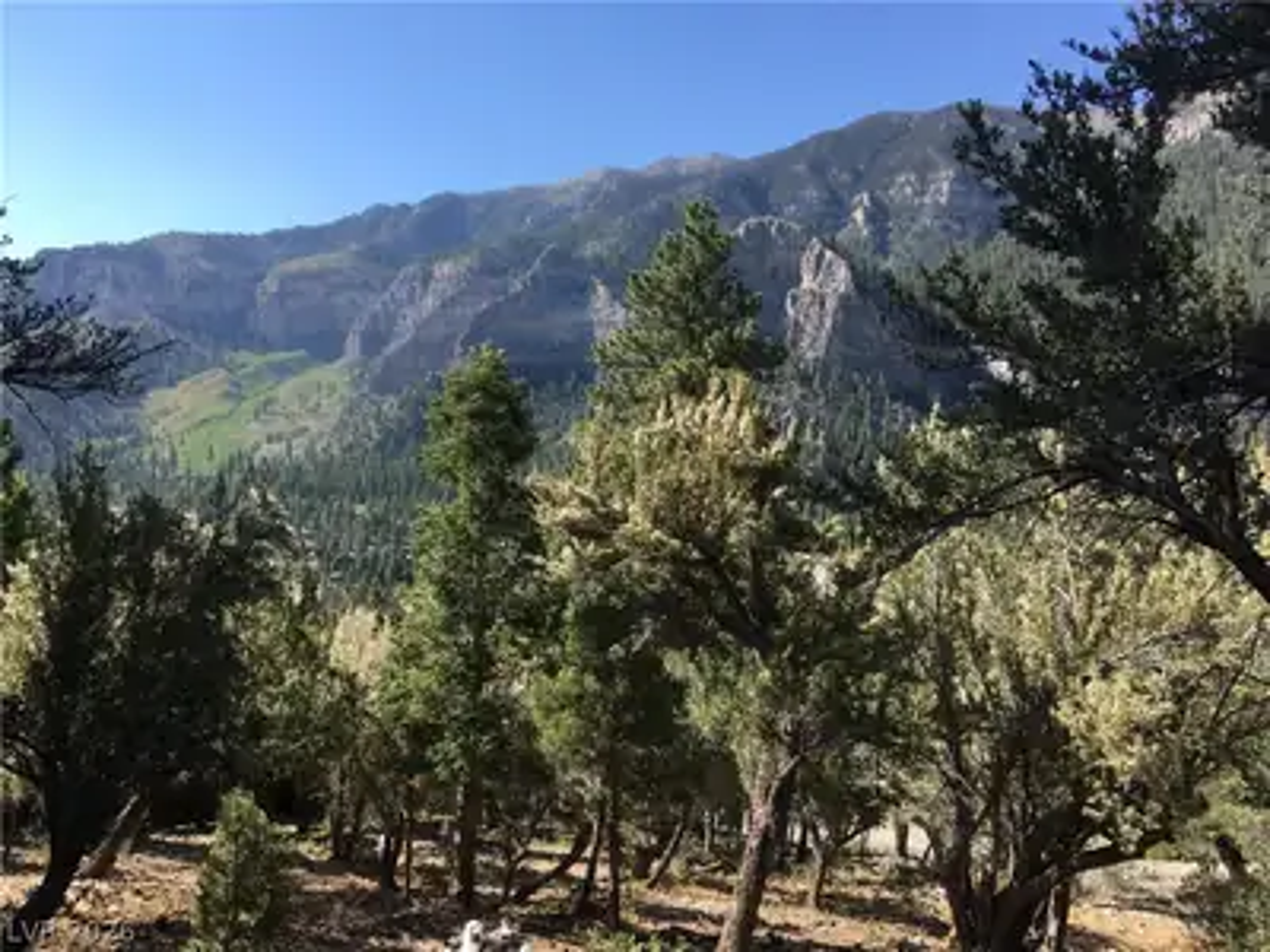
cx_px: 635
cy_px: 476
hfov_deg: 61.7
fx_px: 1064
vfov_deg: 48.2
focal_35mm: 29
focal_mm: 4.15
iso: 25
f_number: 2.2
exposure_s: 1/785
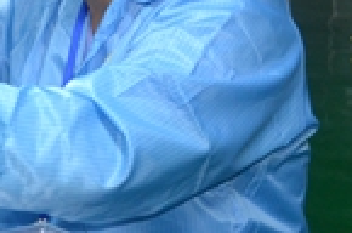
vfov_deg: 12.0
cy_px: 152
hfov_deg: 16.3
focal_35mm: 114
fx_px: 1112
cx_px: -184
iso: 1250
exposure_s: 1/60
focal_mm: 22
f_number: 4
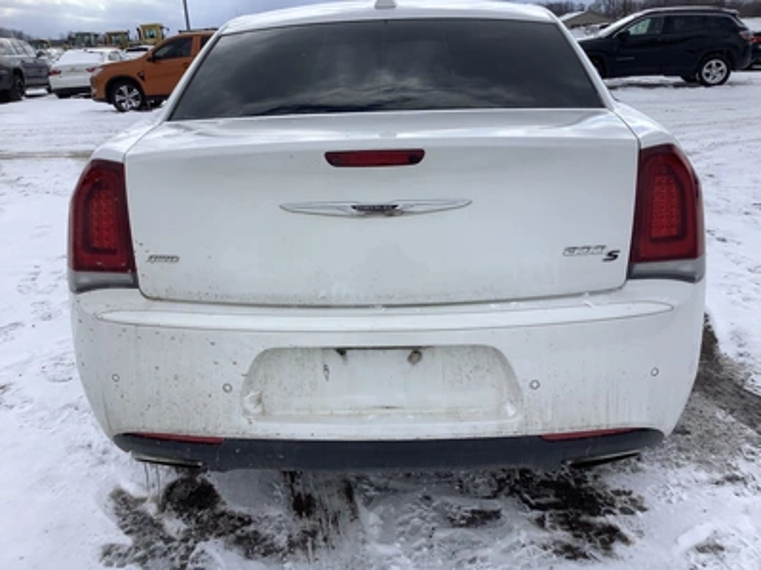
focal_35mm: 31
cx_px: 380
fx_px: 682
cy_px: 285
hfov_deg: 58.4
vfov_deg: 45.4
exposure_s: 1/2262
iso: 25
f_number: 2.4
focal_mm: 3.3
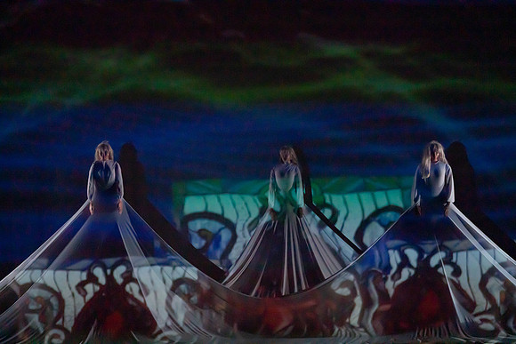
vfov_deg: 6.8
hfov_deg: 10.1
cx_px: 258
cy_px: 172
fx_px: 2910
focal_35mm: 203
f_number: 5.6
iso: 6400
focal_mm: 203
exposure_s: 1/320
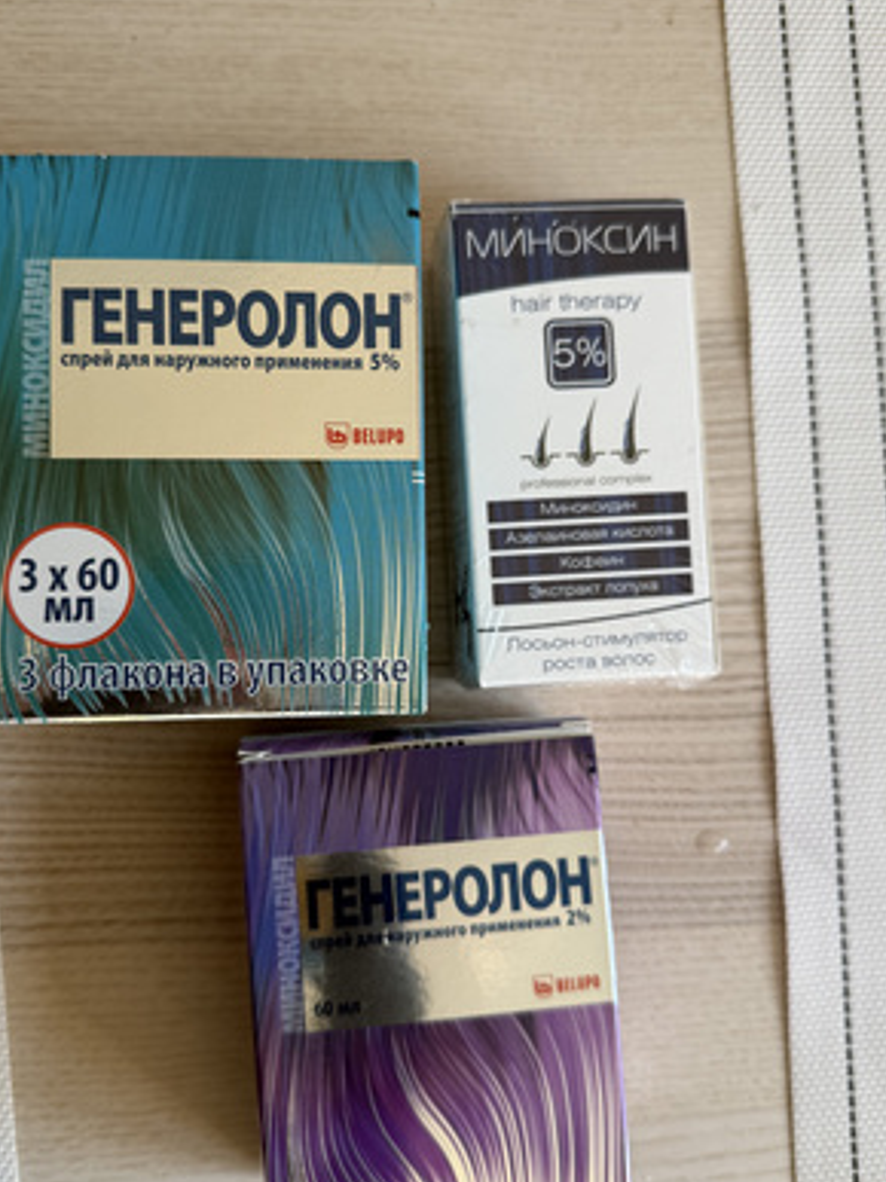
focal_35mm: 31
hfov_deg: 45.4
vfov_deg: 58.4
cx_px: 417
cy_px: 596
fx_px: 1059
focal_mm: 6.76
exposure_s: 1/121
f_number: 1.78
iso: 64
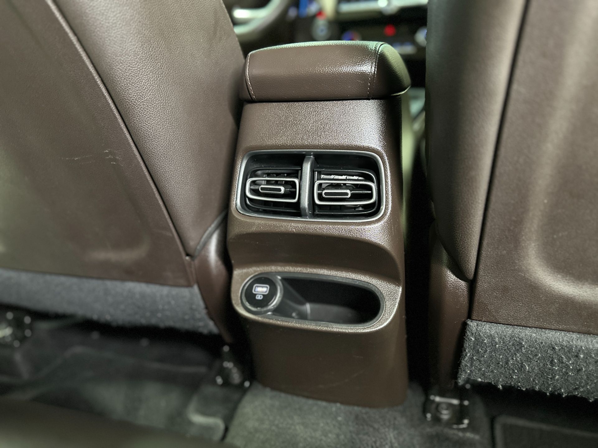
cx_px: 299
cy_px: 224
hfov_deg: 71.6
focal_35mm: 24
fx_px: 415
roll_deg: +3.1
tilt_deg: -20.8
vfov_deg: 56.8
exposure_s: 1/30
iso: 1000
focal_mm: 6.86
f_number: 1.78
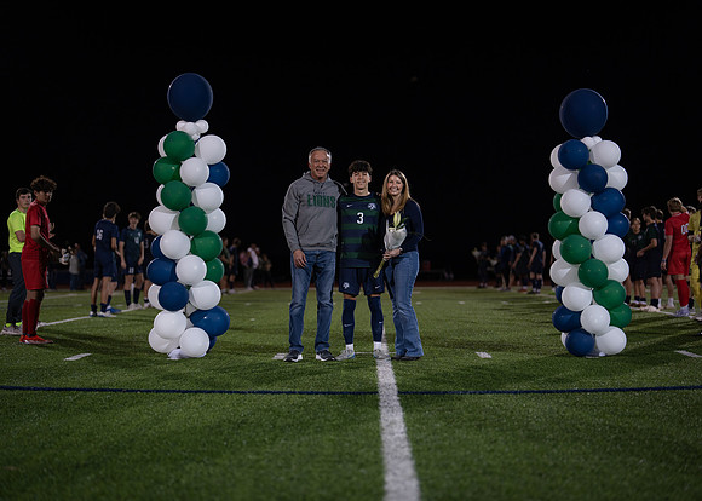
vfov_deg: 27.0
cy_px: 250
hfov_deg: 37.2
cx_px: 351
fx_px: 1044
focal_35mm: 52
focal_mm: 50
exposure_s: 1/640
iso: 250
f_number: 1.2
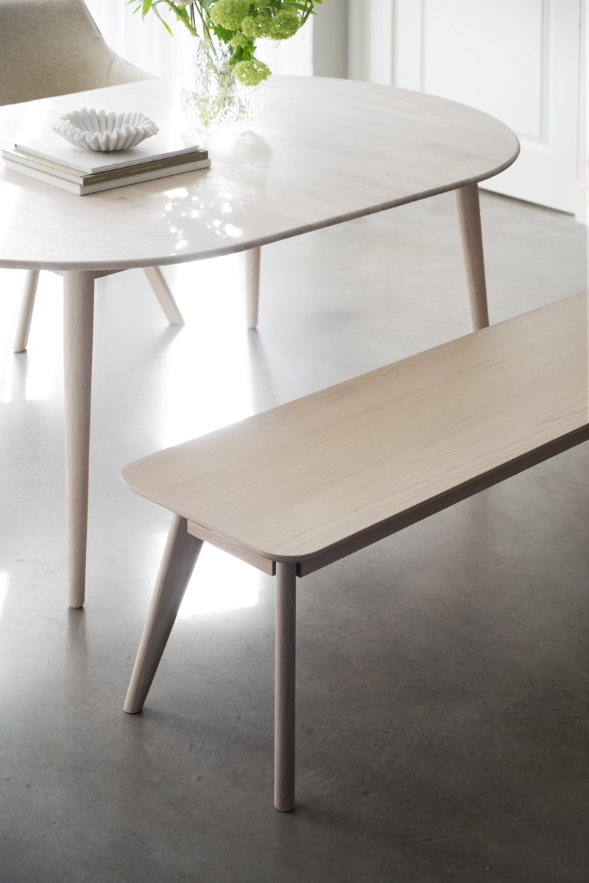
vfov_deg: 28.8
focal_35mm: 70
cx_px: 294
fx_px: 1718
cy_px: 442
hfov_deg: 19.5
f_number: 4
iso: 100
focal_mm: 70
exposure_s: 1/80
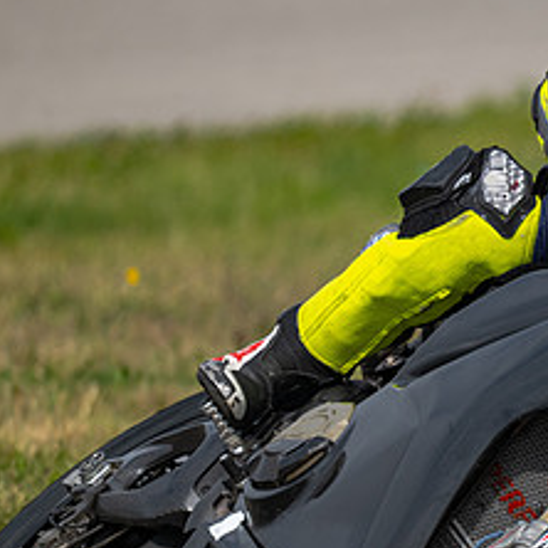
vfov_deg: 1.3
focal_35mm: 1334
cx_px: 652
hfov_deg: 1.3
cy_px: 211
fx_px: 23893
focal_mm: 600
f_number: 6.3
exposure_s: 1/1250
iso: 180
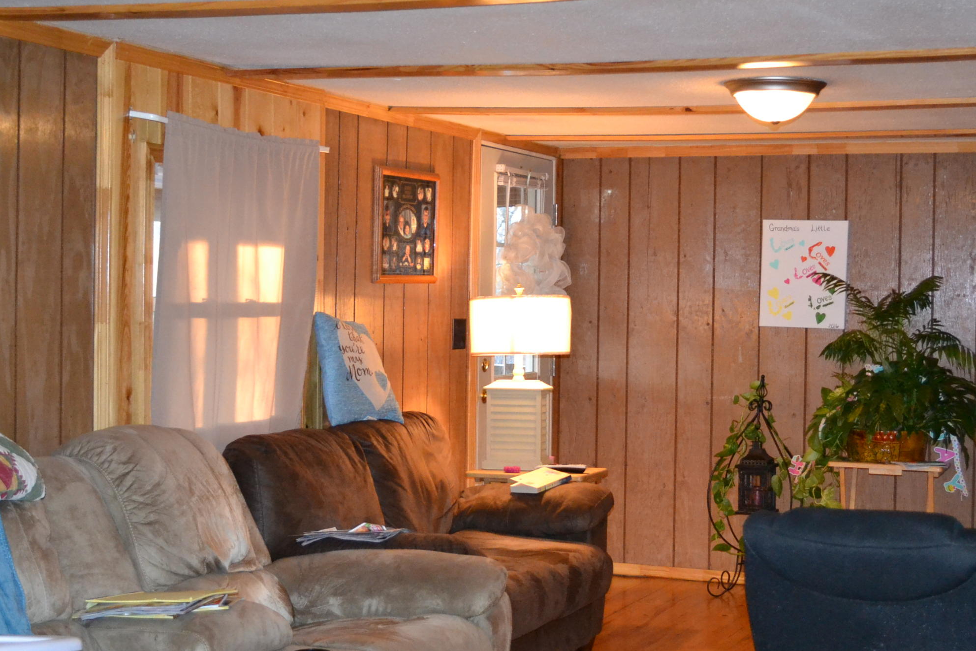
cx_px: 533
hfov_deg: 33.9
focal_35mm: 59
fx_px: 1599
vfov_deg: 23.0
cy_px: 302
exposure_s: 1/60
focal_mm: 26
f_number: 4.2
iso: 2500
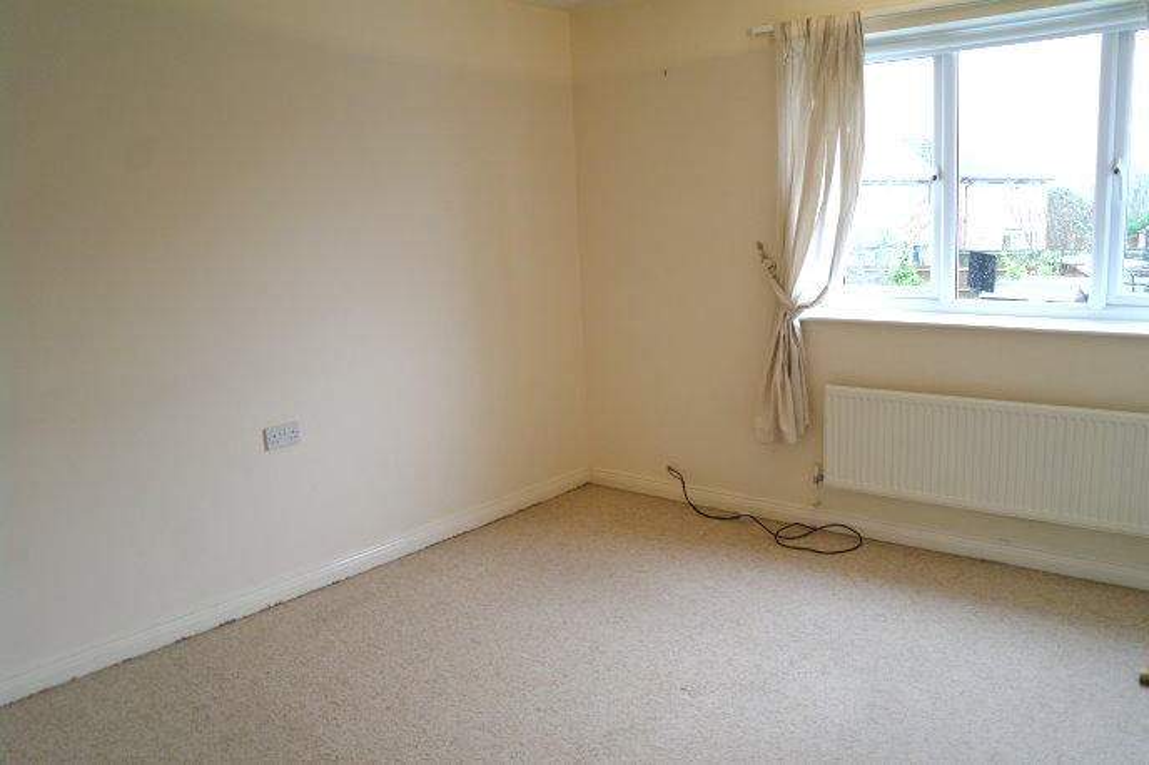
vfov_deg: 47.9
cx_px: 574
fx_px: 861
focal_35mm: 27
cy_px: 382
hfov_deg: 67.4
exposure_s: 1/40
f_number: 3.5
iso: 240
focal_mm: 18
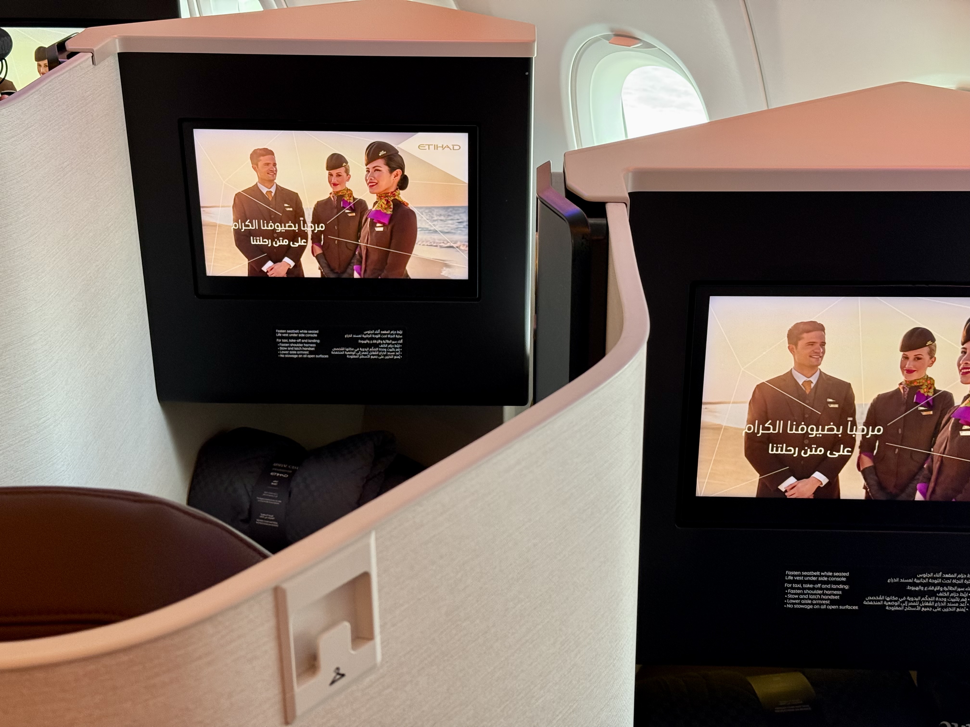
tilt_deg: -23.3
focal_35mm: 48
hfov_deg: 39.7
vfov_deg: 30.3
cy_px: 364
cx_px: 485
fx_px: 1345
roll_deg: +0.5
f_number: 1.78
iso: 160
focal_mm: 6.76
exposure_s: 1/52
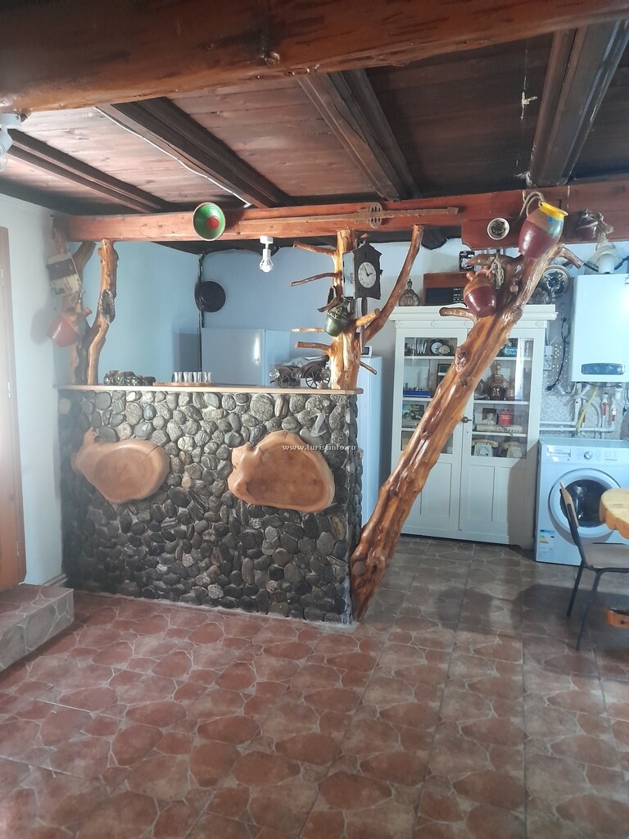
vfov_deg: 69.4
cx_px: 314
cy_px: 420
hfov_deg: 54.9
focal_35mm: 25
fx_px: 606
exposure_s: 1/20
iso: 640
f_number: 2
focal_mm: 4.6
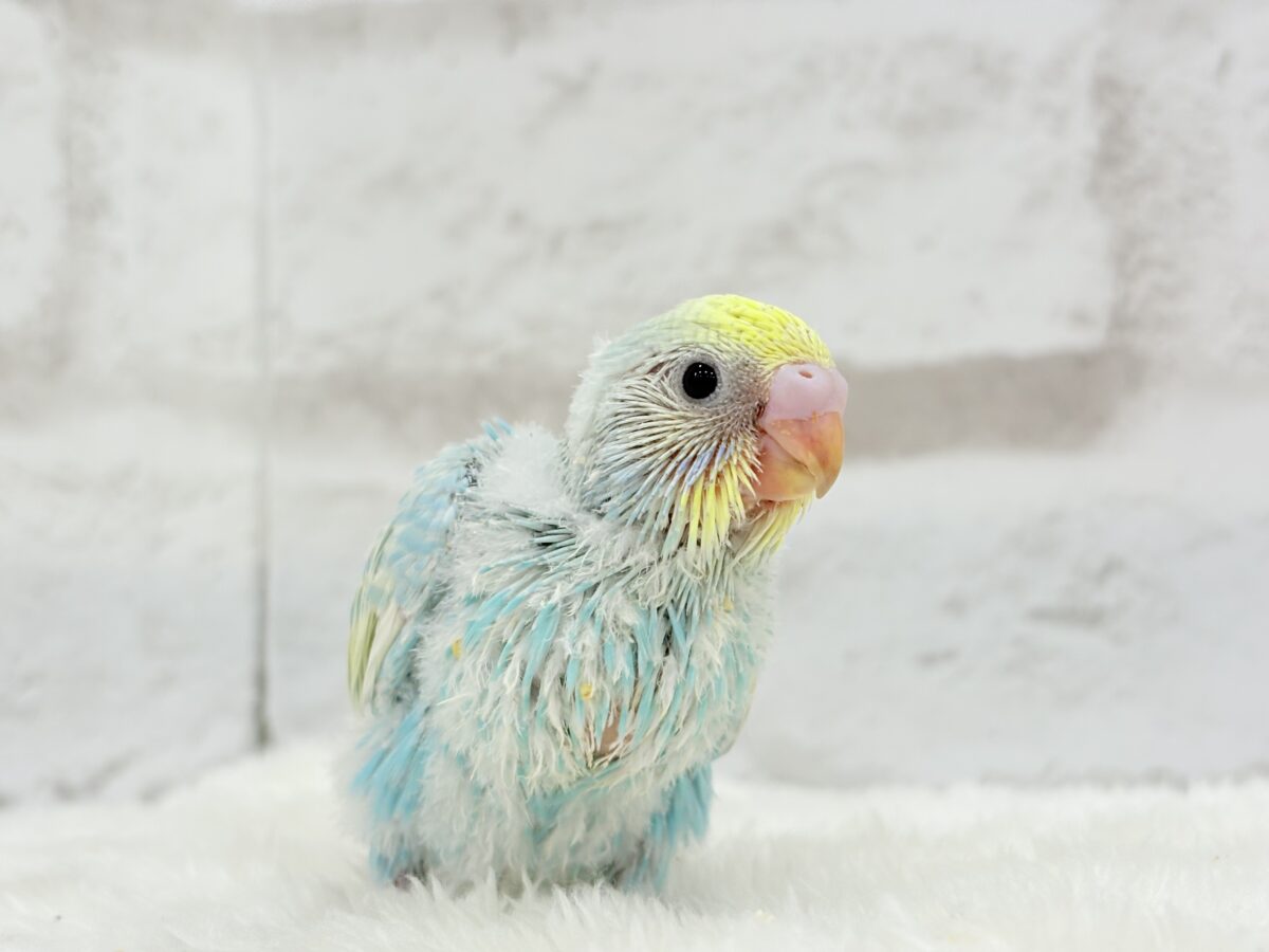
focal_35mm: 52
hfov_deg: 36.8
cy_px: 476
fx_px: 1906
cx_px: 634
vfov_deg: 28.0
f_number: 1.6
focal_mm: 5.96
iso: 50
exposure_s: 1/100
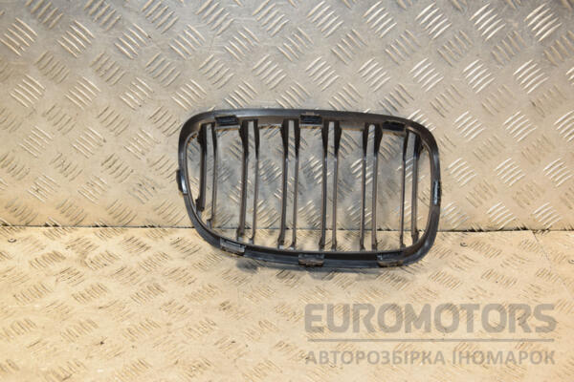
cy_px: 191
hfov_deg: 43.6
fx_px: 717
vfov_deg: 29.9
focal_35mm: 45
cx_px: 287
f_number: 6.3
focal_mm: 30
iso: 800
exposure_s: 1/200
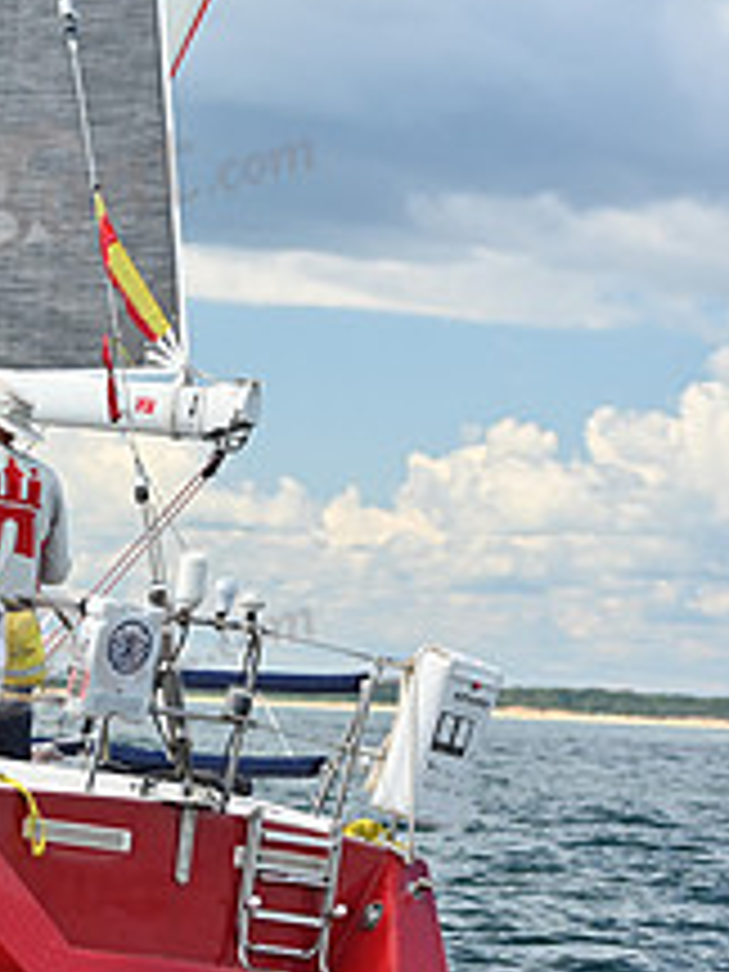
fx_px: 5082
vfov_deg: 10.9
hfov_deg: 7.9
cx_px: -549
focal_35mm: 181
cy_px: 515
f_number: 3.5
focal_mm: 70
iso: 250
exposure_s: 1/1000
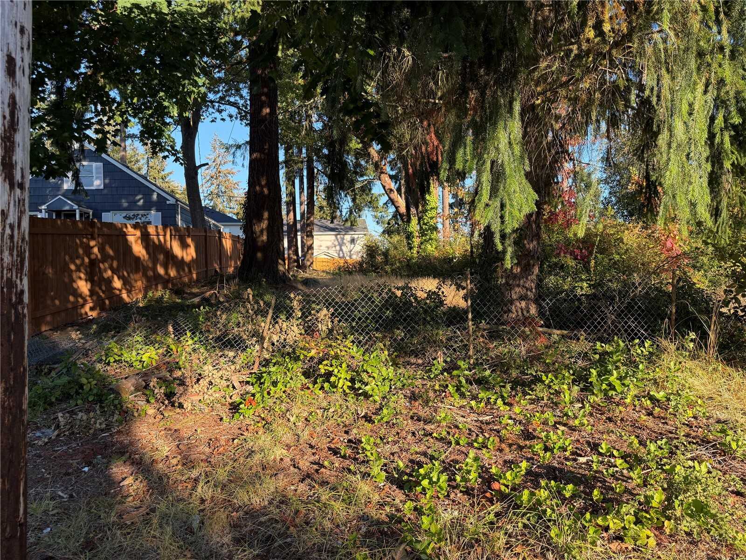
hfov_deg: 71.6
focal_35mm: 24
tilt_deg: -0.4
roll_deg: +2.0
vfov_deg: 56.8
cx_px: 373
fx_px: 517
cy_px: 280
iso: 100
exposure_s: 1/1005
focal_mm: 6.76
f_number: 1.78
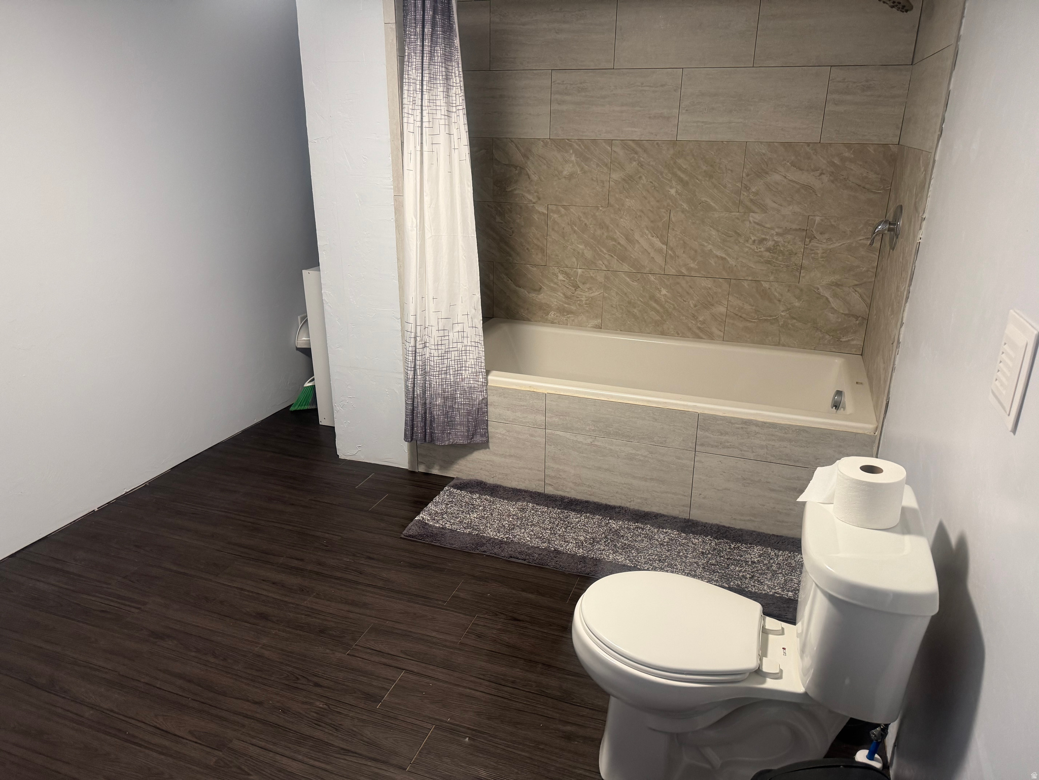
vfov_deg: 56.8
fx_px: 720
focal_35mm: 24
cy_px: 390
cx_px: 520
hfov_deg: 71.6
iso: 250
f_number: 1.78
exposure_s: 1/60
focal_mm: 6.76
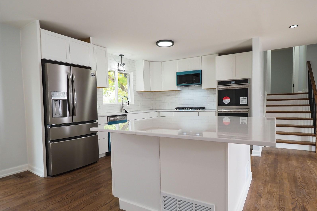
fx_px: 185
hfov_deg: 81.2
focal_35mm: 21
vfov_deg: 59.5
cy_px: 111
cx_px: 159
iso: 800
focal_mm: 10
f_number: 3.2
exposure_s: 1/125
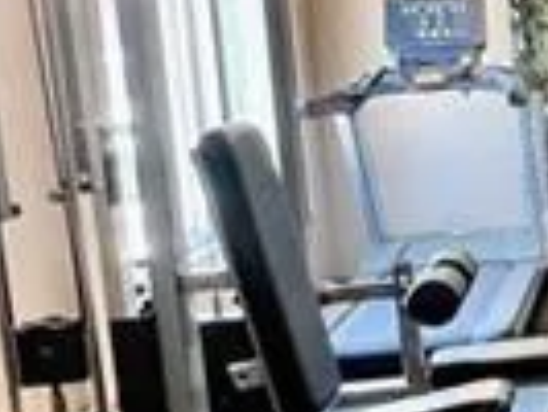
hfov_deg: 19.1
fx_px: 1236
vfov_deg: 18.9
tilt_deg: -8.3
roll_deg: +1.4
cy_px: 194
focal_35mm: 78
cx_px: 981
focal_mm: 1.57
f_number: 1.8
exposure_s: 1/60
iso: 200
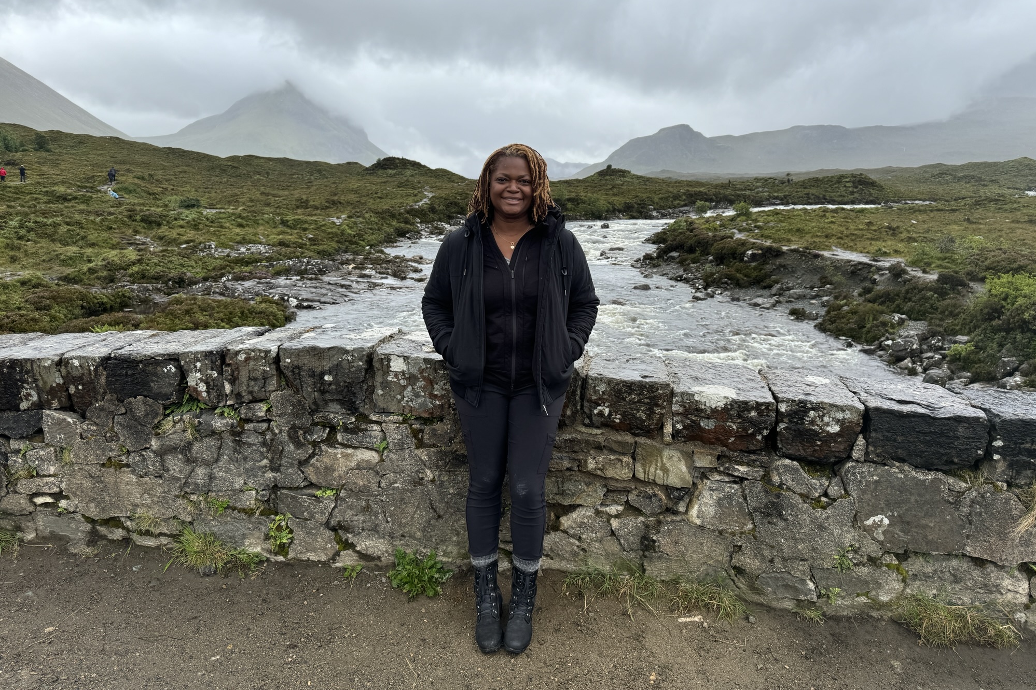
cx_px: 518
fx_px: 719
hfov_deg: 71.5
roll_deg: -0.4
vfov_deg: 51.2
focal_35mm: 25
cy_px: 307
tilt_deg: -9.7
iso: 80
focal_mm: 6.76
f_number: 1.78
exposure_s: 1/1818
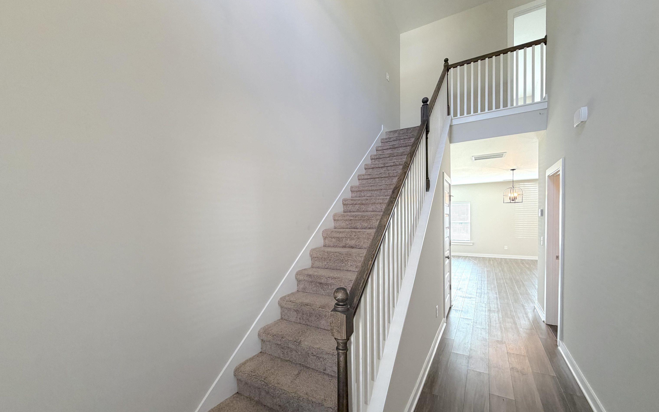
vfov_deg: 74.6
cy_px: 228
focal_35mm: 15
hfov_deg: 101.5
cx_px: 330
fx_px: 269
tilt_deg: -1.6
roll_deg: +0.5
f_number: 2.2
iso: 200
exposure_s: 1/60
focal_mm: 2.22
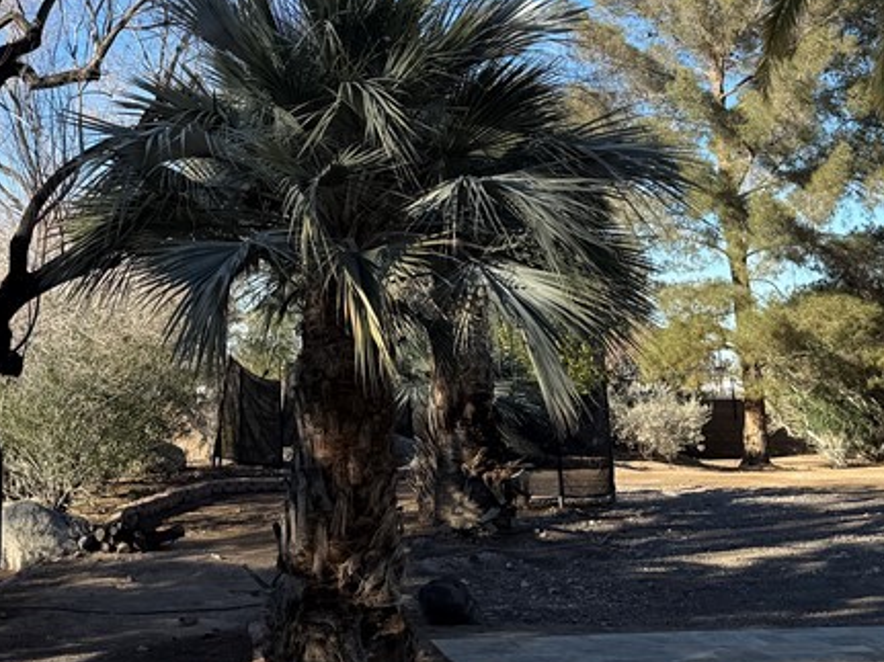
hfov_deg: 33.5
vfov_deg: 24.3
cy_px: -31
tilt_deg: +13.9
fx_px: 1455
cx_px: 304
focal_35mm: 57
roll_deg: +1.1
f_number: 1.78
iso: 80
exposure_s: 1/2331
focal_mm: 6.76
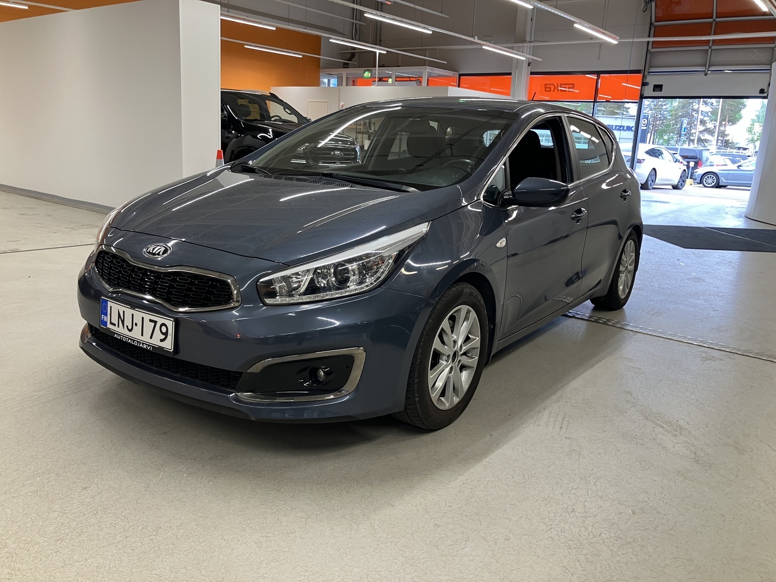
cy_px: 291
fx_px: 628
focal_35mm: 28
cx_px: 388
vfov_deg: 49.7
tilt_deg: -8.4
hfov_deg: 63.4
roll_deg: -2.4
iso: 40
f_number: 1.8
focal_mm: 3.99
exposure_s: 1/50
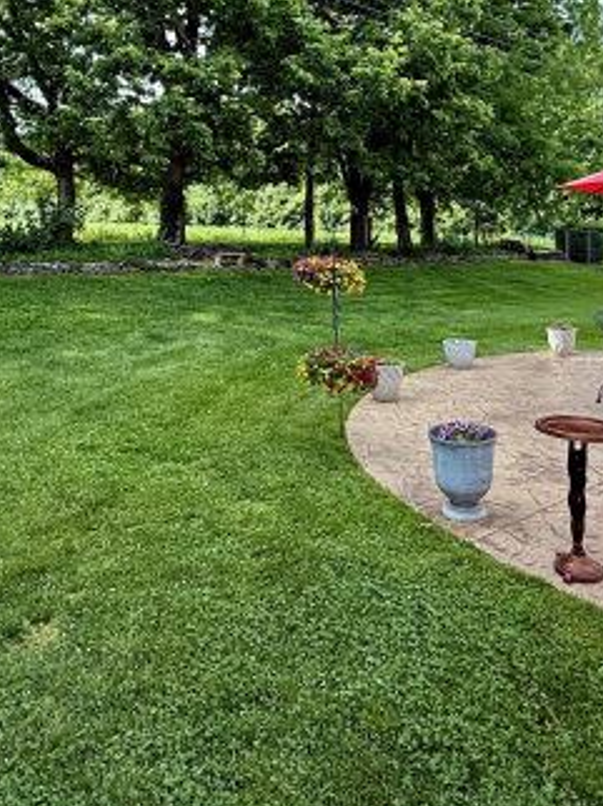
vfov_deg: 59.1
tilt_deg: +2.5
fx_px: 674
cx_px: 327
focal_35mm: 29
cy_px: 223
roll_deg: -1.0
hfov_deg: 48.1
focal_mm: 2.22
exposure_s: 1/383
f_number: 2.2
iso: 64
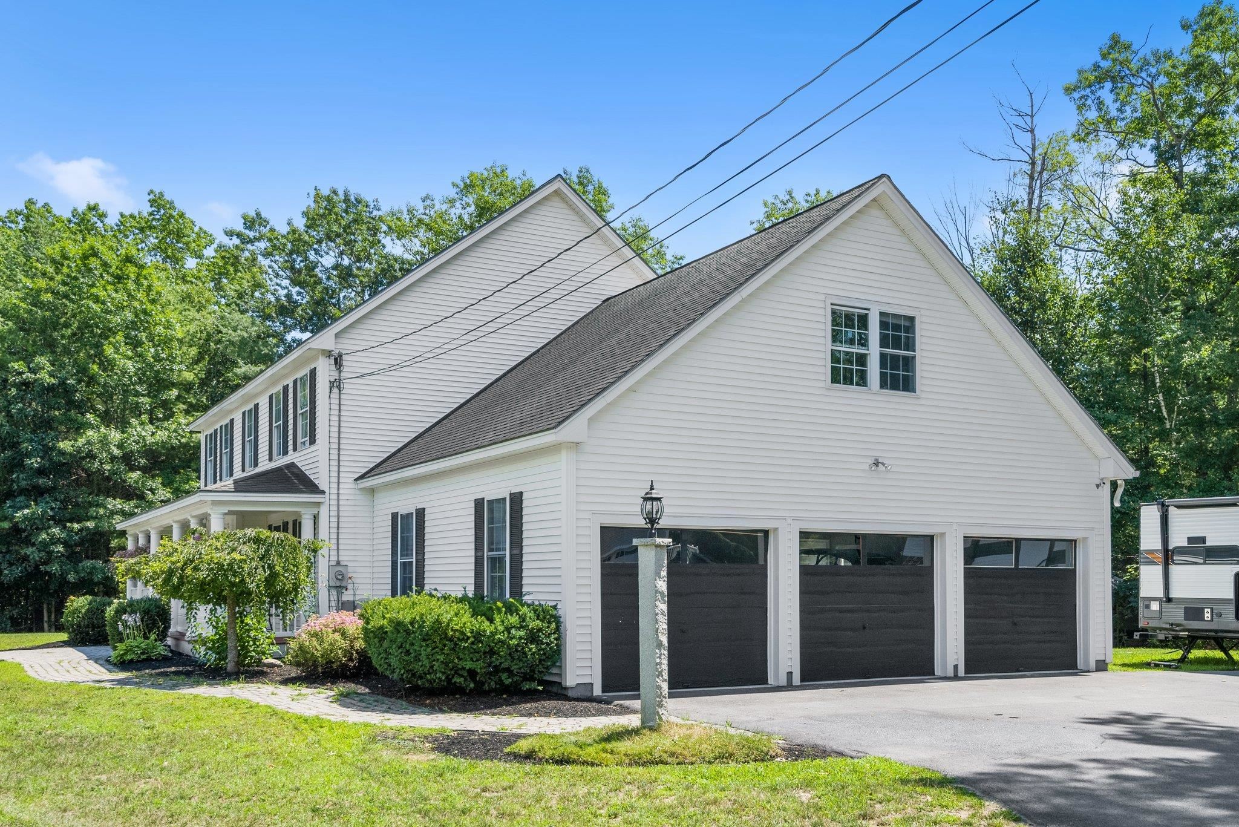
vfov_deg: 40.0
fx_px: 1136
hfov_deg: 57.2
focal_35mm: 33
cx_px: 620
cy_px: 414
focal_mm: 33
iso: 800
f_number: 8
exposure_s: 1/1000
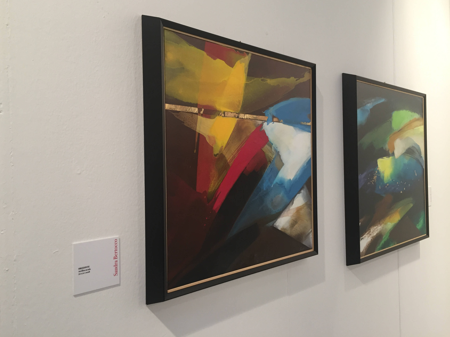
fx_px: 390
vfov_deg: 46.8
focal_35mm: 30
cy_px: 166
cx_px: 218
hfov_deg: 60.0
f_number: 2.2
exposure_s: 1/33
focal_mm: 4.15
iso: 64
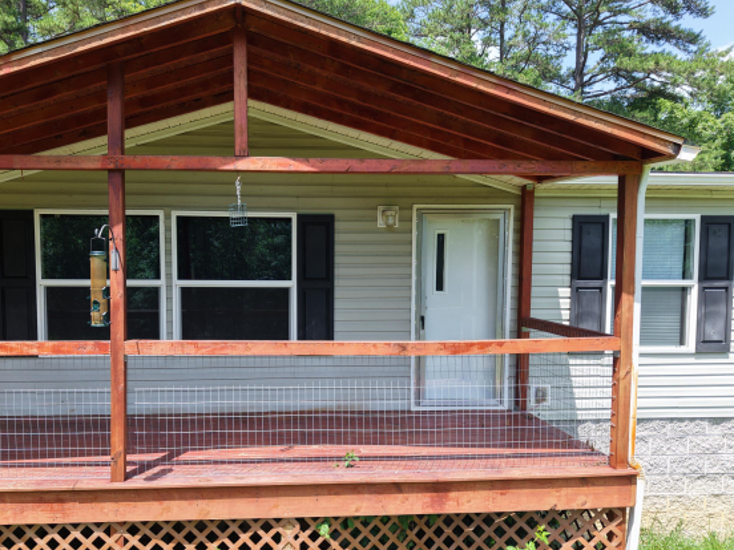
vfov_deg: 48.1
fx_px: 615
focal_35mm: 29
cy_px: 315
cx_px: 305
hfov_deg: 61.3
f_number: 1.8
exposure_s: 1/25
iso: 140
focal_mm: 8.67
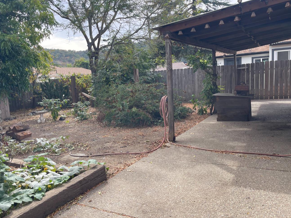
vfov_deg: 48.2
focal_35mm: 29
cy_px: 106
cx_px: 129
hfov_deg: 61.5
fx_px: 244
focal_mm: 5.1
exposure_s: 1/770
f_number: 1.6
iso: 32
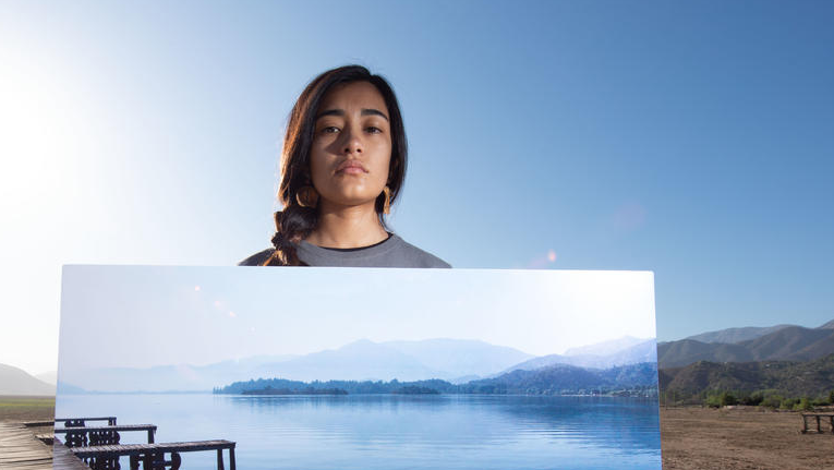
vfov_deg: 46.8
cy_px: 380
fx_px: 509
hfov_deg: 77.4
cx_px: 317
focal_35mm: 23
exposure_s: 1/200
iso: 100
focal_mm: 14
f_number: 10
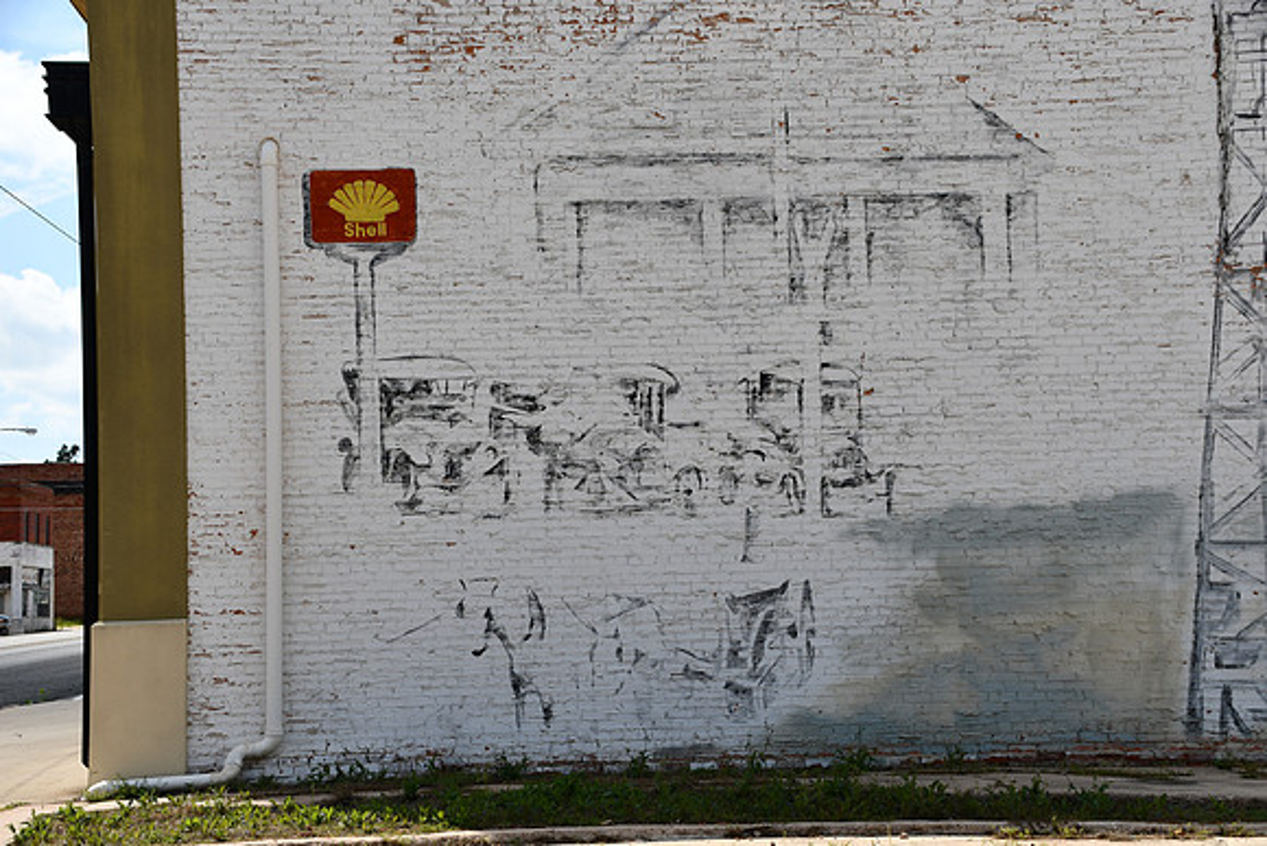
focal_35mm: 60
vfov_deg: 22.6
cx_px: 634
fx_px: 2112
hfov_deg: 33.4
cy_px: 423
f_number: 9
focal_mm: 40
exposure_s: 1/320
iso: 100
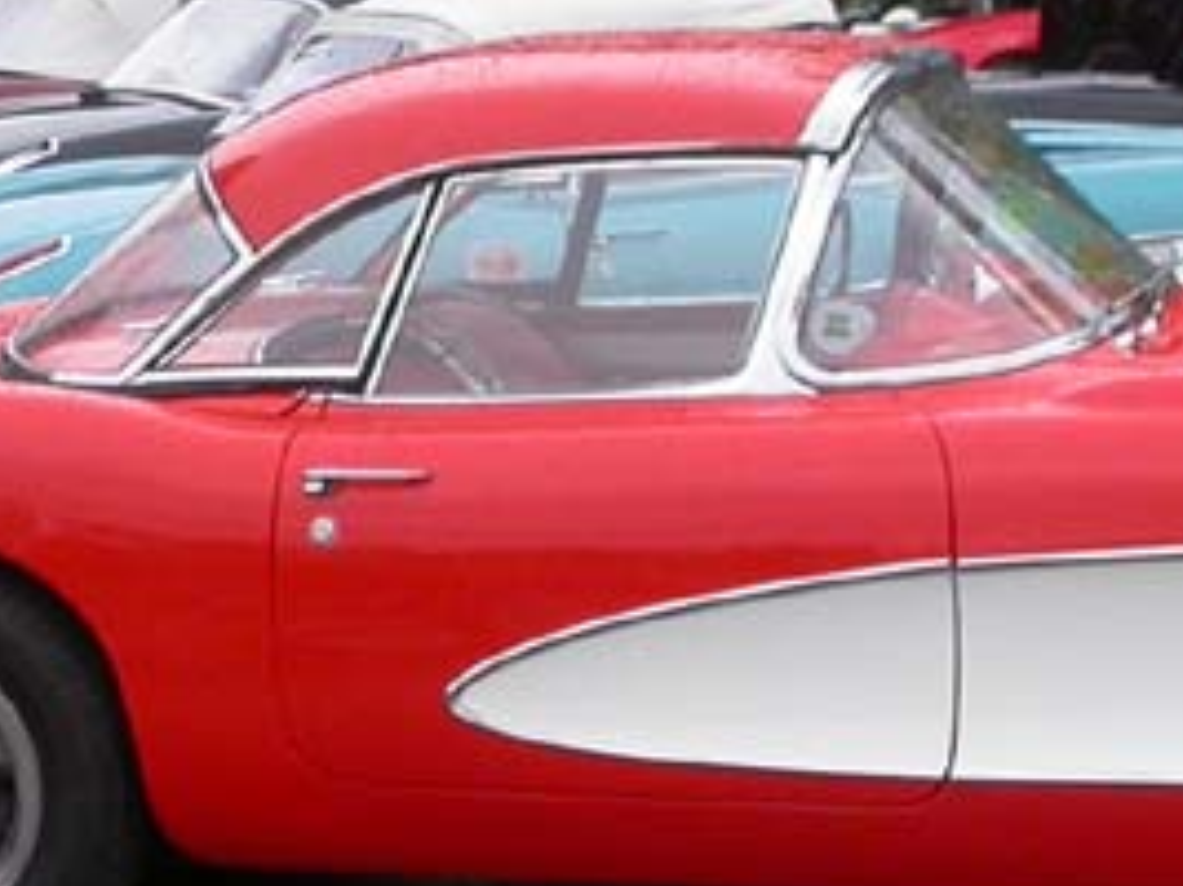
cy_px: 235
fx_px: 4987
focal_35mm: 146
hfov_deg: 13.5
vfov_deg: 10.1
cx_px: 403
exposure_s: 1/159
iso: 100
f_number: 5.3
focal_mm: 7.85
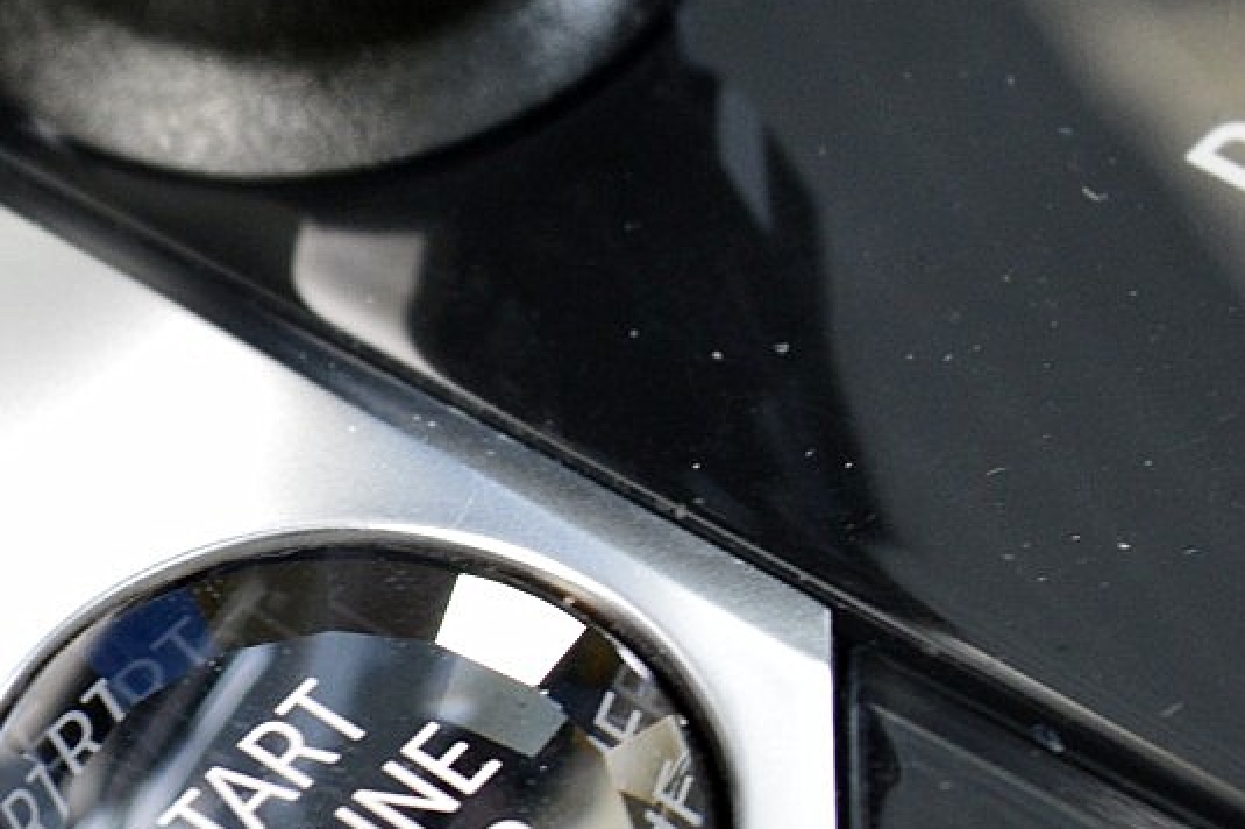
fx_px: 8658
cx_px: -419
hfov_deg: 8.1
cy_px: 387
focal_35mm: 251
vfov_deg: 5.5
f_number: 6.3
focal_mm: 55
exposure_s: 1/60
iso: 800
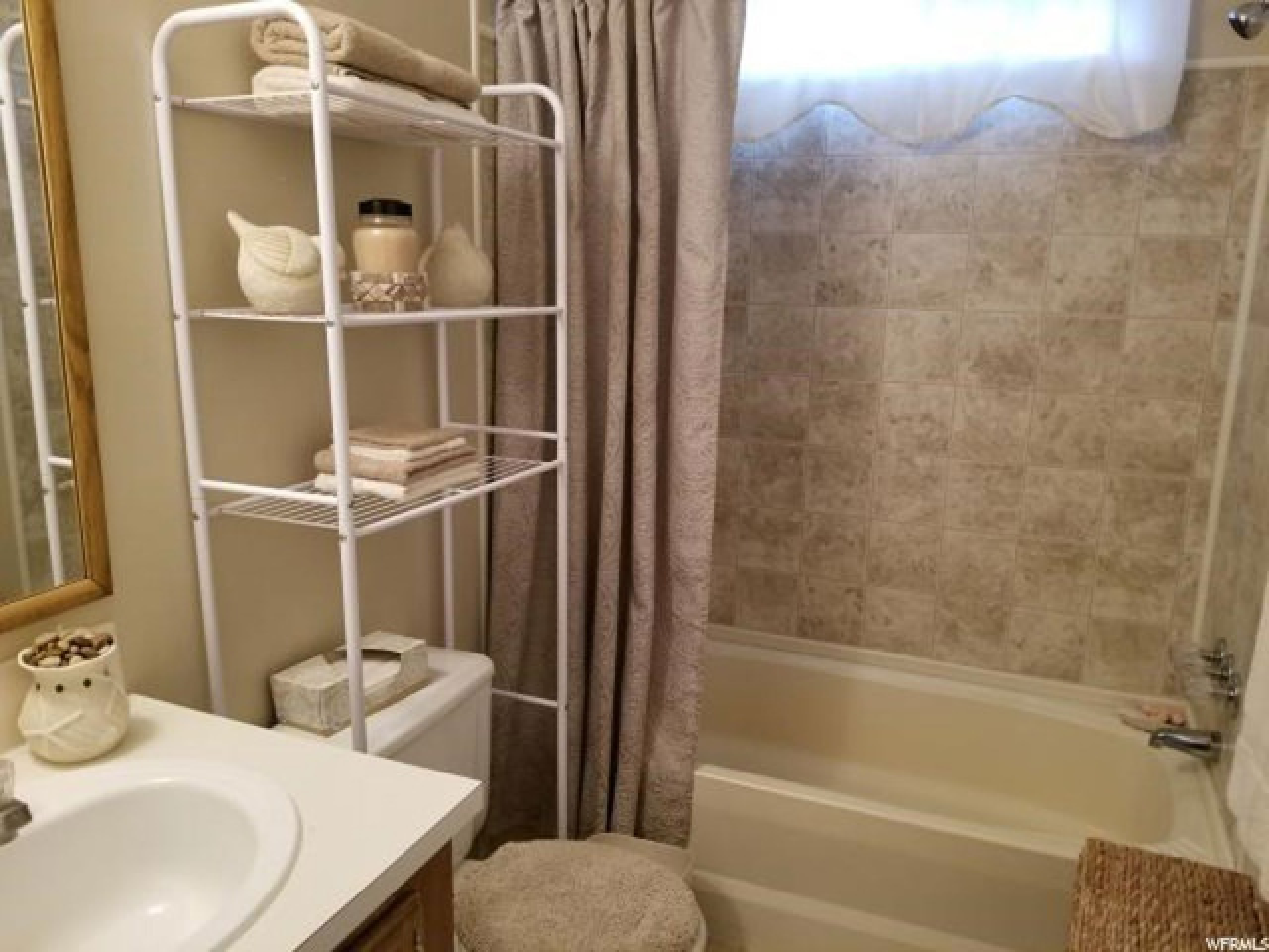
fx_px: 953
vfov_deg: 53.1
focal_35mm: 26
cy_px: 476
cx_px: 634
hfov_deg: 67.3
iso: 250
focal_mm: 4.3
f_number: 1.7
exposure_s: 1/15
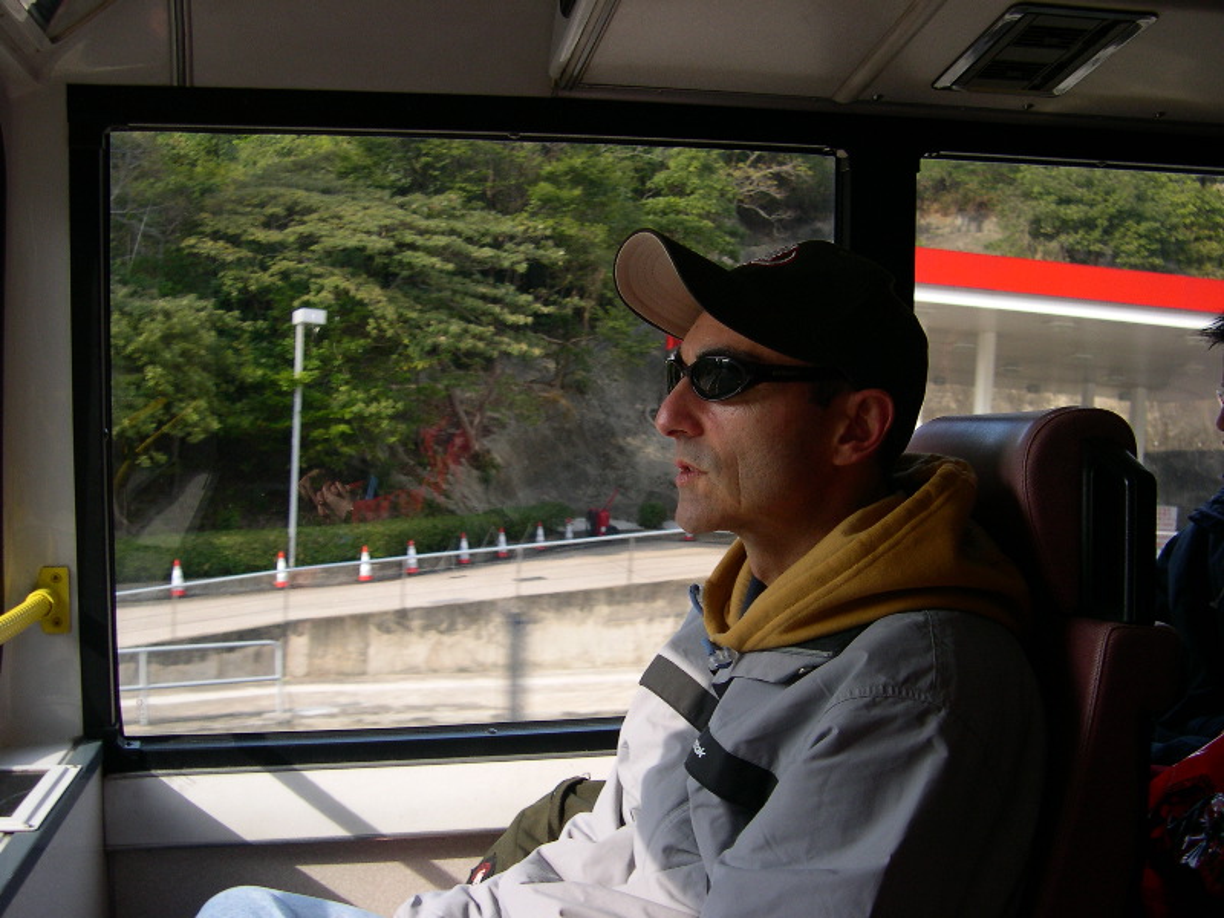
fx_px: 1344
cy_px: 459
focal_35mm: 38
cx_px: 612
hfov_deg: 49.0
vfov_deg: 37.7
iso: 100
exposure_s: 1/180
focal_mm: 8
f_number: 2.8
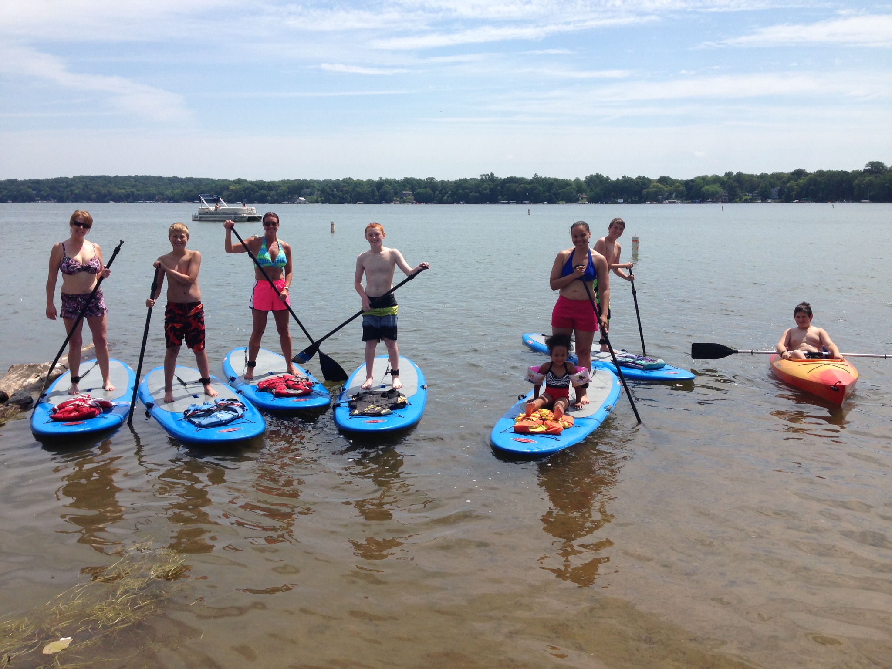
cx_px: 446
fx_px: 850
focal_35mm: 33
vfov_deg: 42.9
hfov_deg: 55.4
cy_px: 334
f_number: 2.4
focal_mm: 4.12
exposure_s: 1/2463
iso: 50
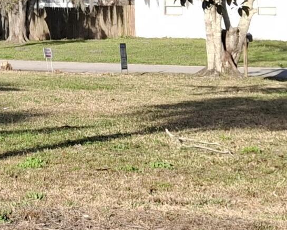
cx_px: -203
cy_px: -88
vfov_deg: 11.2
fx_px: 1138
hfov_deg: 13.2
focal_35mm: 134
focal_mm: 4.69
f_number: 1.8
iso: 25
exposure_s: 1/688
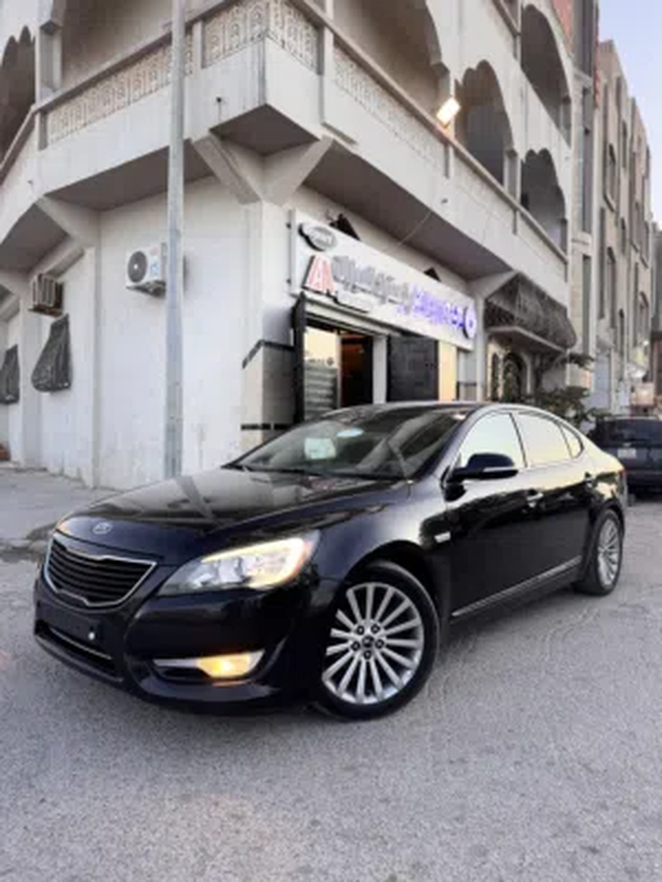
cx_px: 331
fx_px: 612
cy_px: 441
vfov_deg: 71.6
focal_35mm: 24
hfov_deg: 56.8
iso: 80
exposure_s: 1/100
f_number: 1.78
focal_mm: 6.76
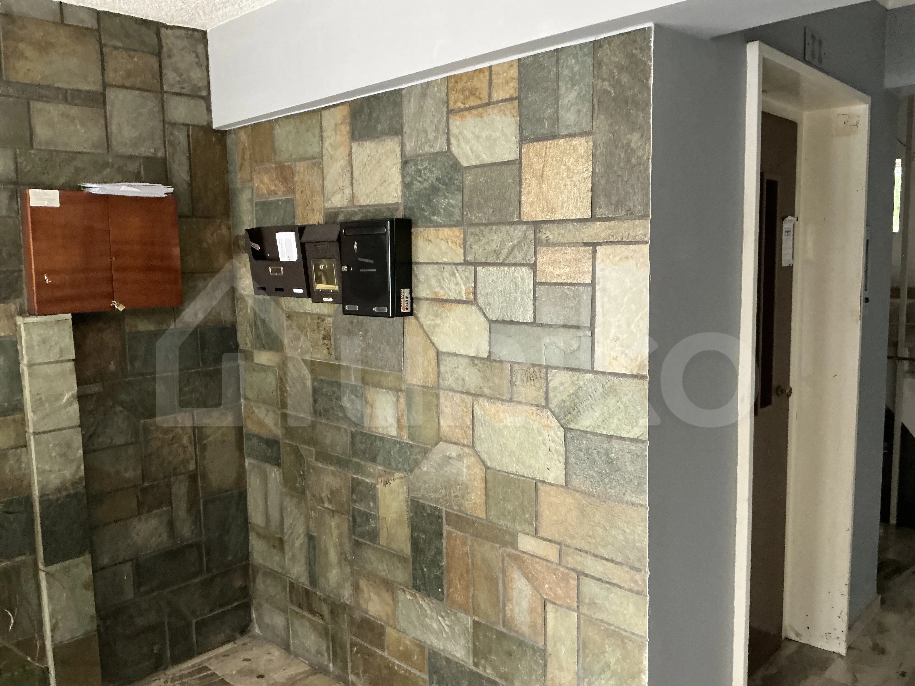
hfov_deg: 63.4
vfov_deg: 49.7
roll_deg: +1.7
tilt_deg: -9.3
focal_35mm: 28
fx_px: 740
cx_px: 458
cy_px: 343
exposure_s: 1/33
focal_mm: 3
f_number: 1.8
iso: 250
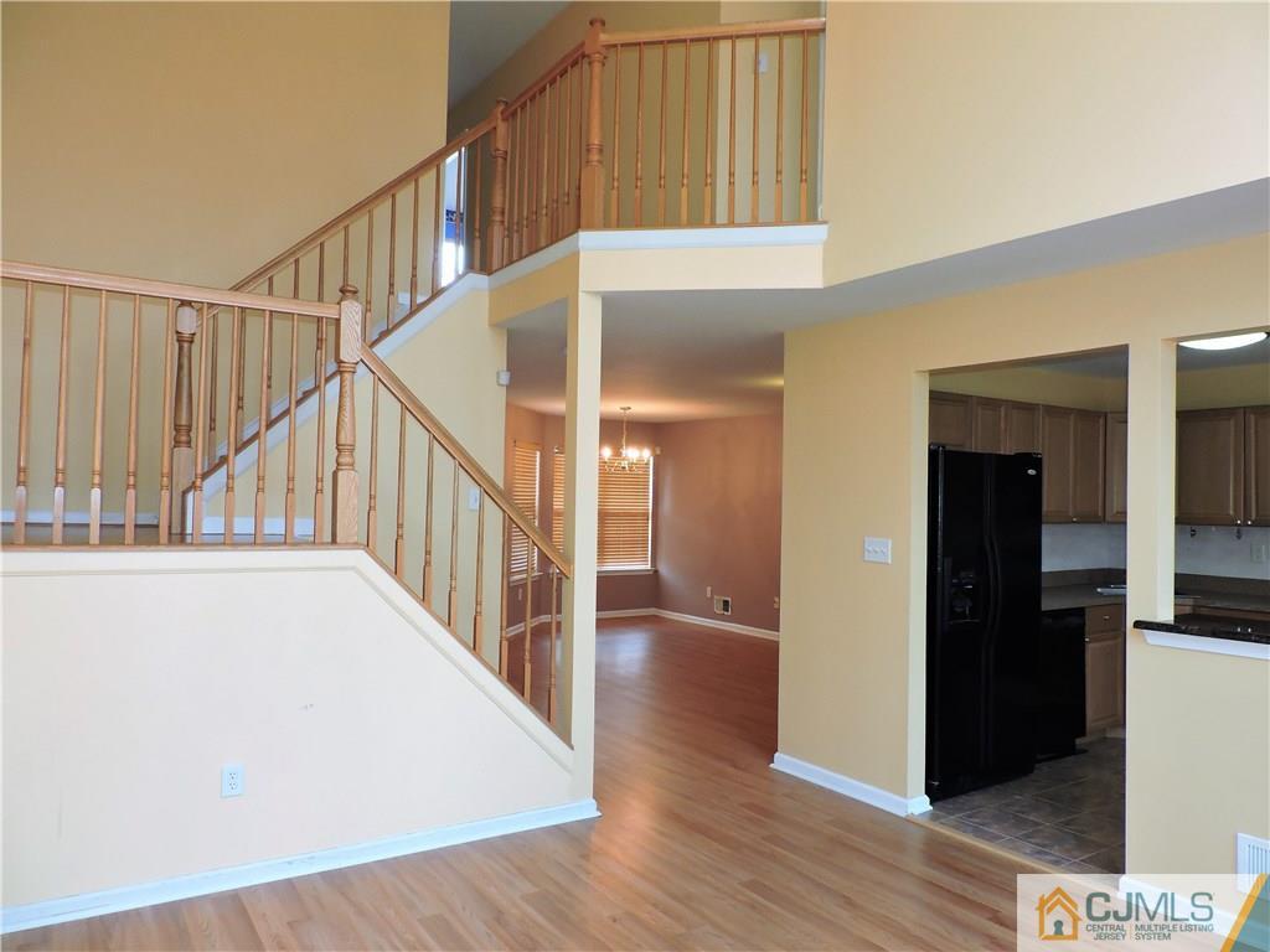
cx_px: 635
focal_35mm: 24
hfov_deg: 71.6
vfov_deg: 56.8
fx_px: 881
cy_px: 476
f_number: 3
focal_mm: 4.3
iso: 360
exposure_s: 1/40
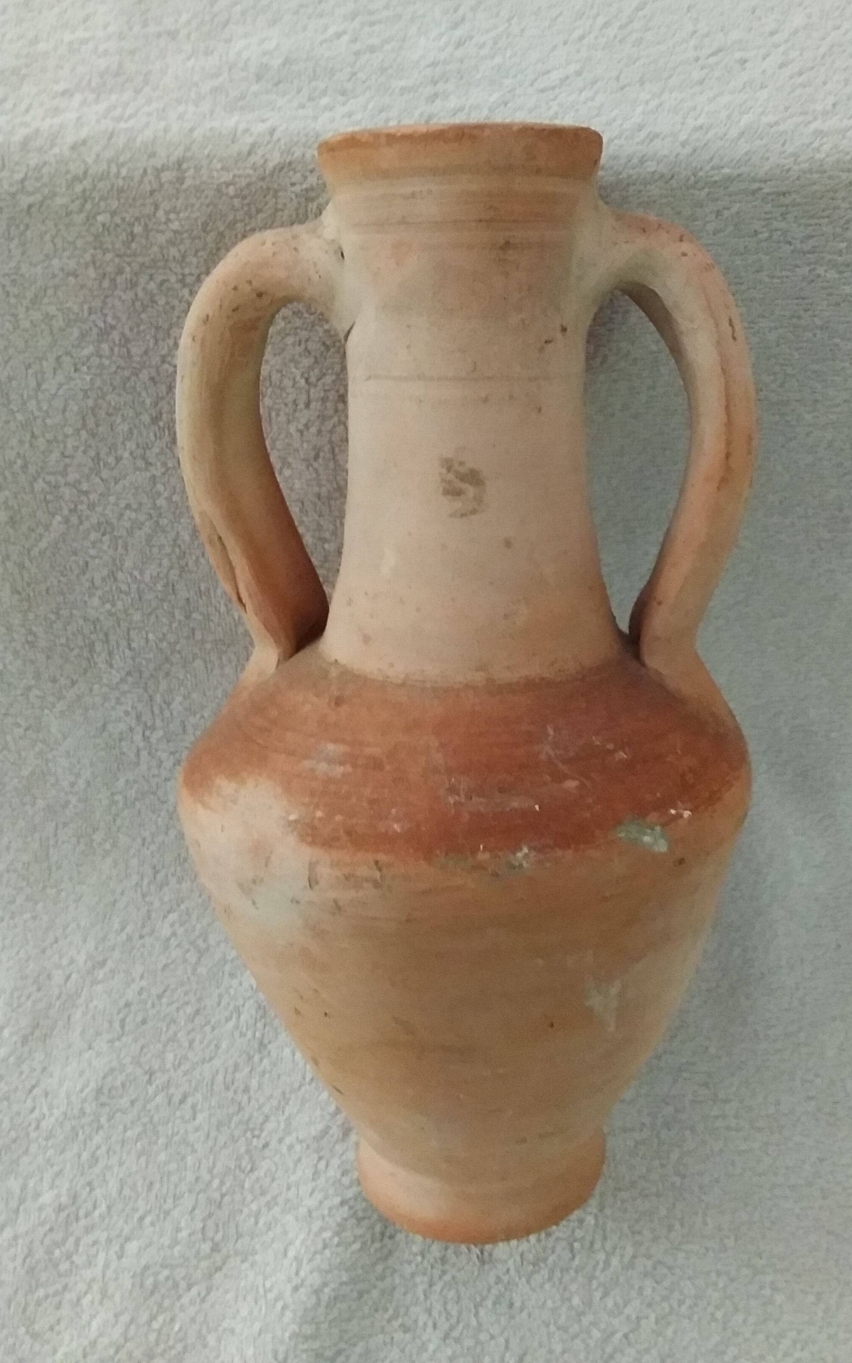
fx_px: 1115
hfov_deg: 41.7
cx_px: 494
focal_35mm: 30
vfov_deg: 62.9
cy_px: 677
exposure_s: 1/17
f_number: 1.9
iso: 320
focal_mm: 2.91
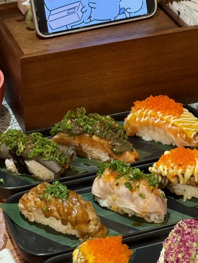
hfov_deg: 13.6
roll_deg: +1.0
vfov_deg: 18.0
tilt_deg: -32.7
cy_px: 135
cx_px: 101
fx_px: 831
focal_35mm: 109
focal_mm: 6.76
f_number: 1.78
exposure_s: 1/59
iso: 80
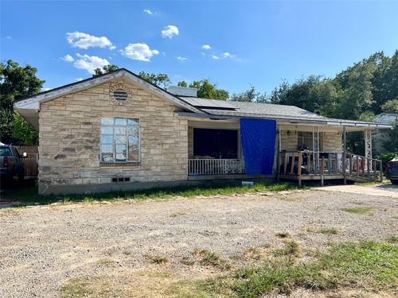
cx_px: 199
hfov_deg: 67.3
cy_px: 149
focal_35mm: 26
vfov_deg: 53.1
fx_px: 299
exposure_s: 1/4444
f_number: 1.5
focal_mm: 5.7
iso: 50
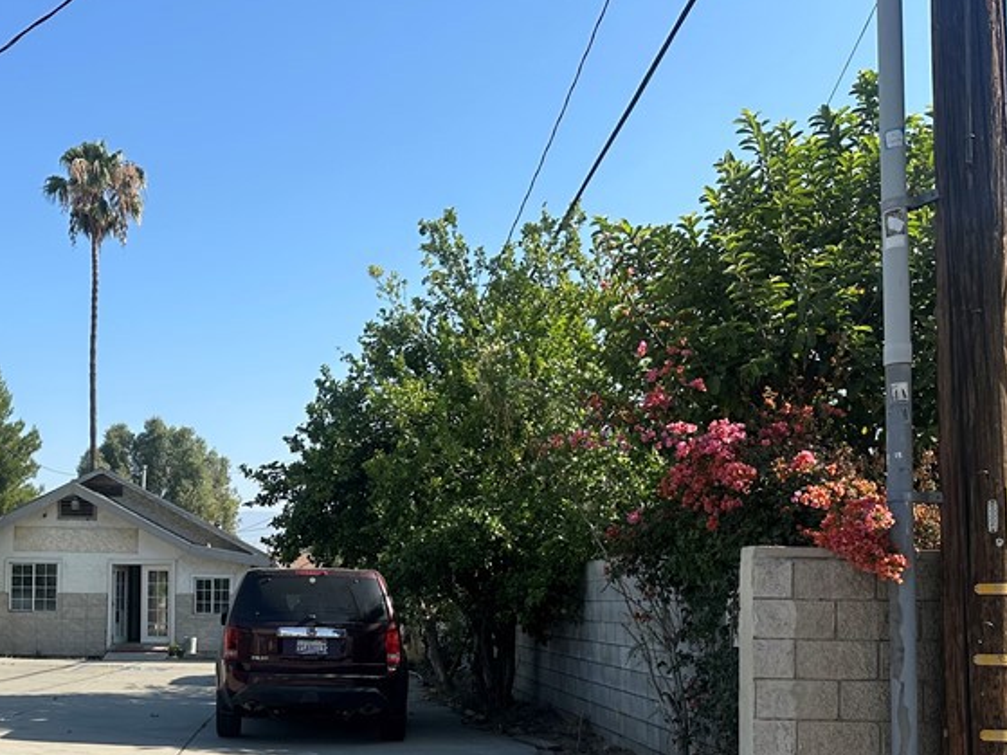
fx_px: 1280
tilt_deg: -0.3
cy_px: 593
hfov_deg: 41.1
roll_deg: -1.0
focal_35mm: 44
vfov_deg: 32.1
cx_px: 202
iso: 80
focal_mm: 6.86
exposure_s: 1/3155
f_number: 1.78
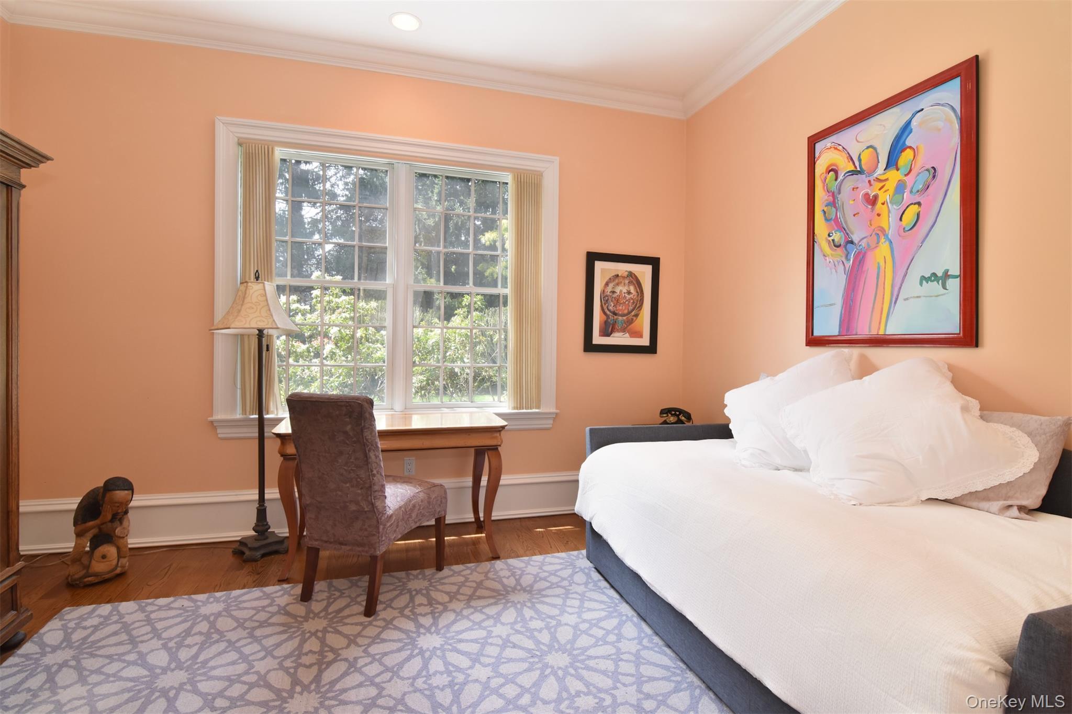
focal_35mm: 16
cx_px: 536
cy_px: 357
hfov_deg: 95.0
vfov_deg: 72.0
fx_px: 491
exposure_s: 1/60
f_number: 8
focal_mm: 11
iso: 640
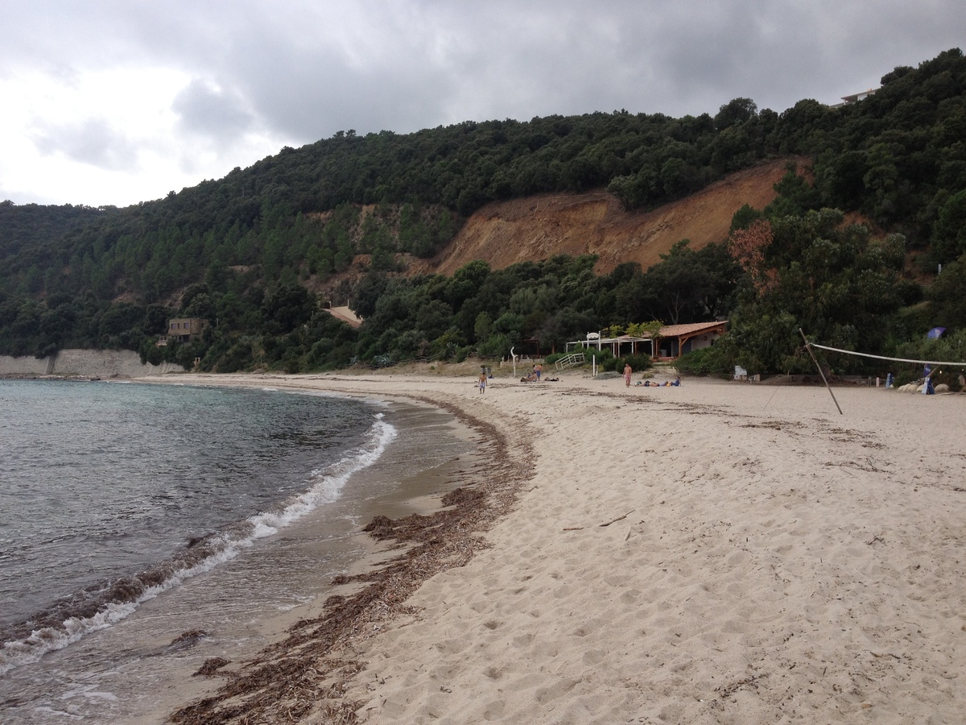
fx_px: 977
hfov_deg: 52.6
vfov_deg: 40.7
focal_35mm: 35
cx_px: 483
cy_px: 362
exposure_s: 1/563
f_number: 2.4
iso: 64
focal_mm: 4.28
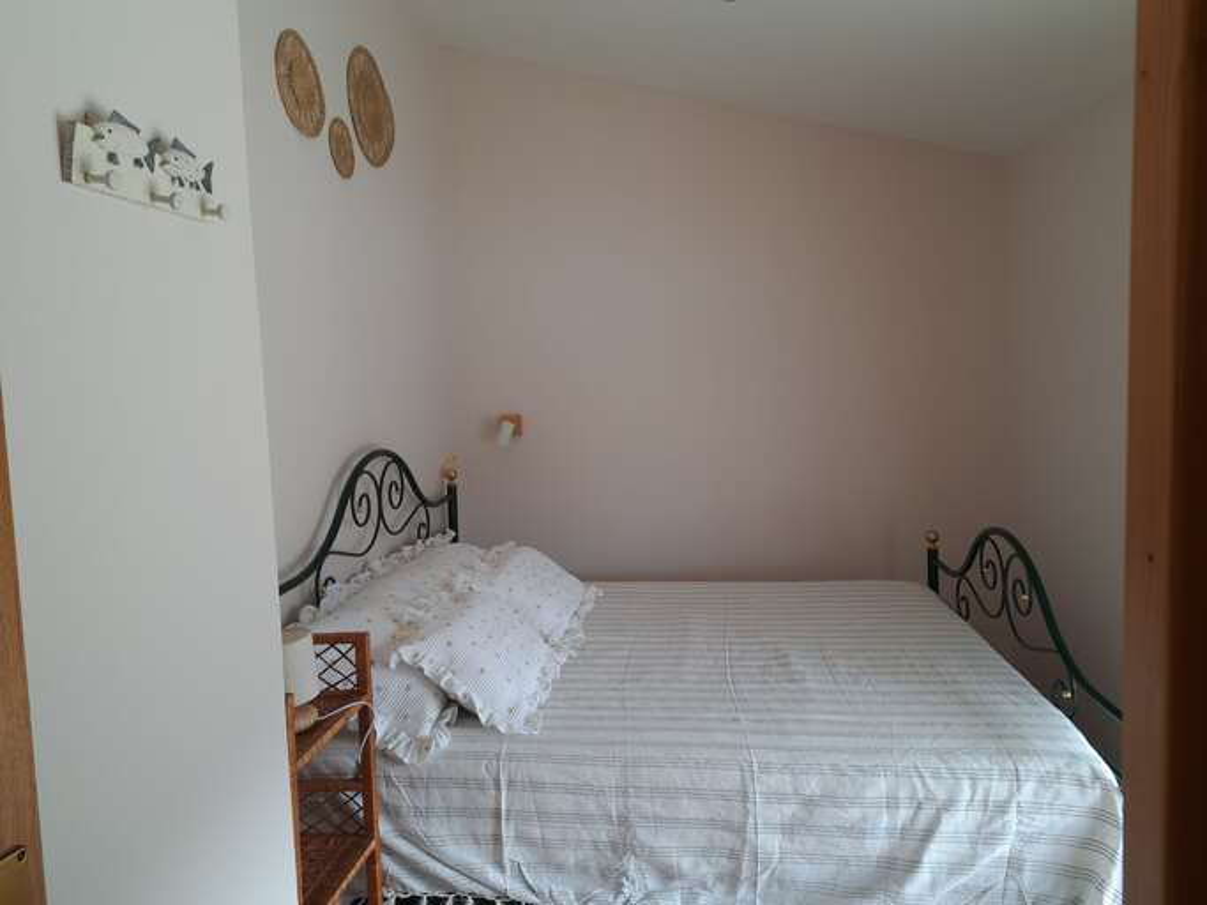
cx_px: 604
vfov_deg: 56.8
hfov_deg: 71.6
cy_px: 452
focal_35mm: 24
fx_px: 837
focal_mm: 5.23
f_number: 1.8
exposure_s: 1/50
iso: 64
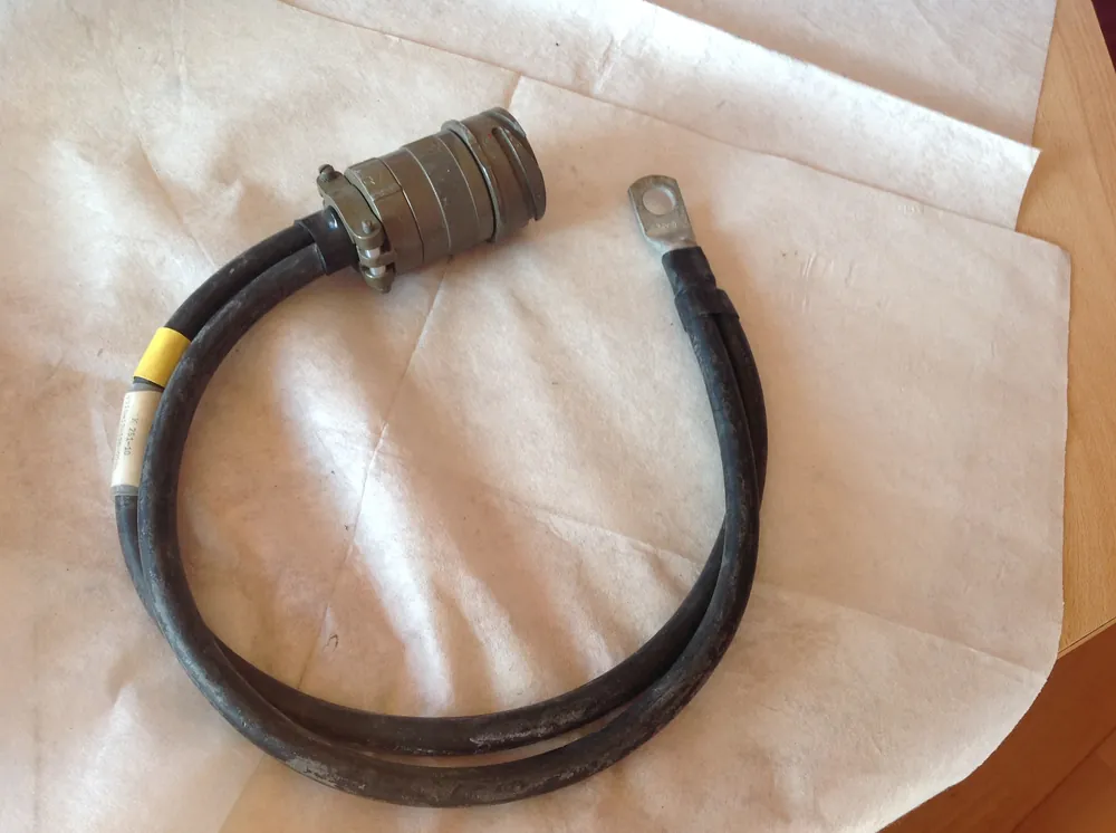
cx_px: 558
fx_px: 1126
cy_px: 416
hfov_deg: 52.7
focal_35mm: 35
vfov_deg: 40.6
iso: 50
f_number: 2.4
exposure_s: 1/30
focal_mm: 4.28
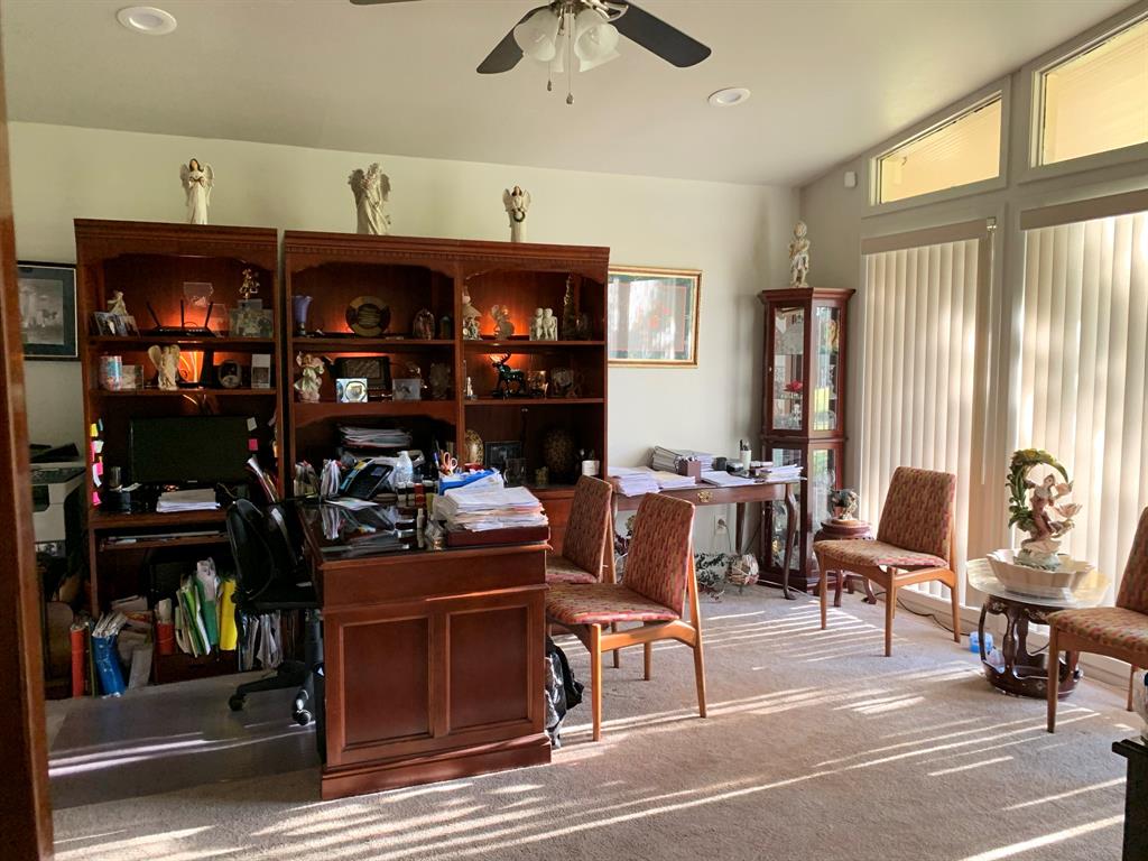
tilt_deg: -7.0
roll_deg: +0.6
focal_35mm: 26
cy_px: 430
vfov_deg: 53.1
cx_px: 574
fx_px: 862
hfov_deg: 67.3
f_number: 1.8
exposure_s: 1/56
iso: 400
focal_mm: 4.25
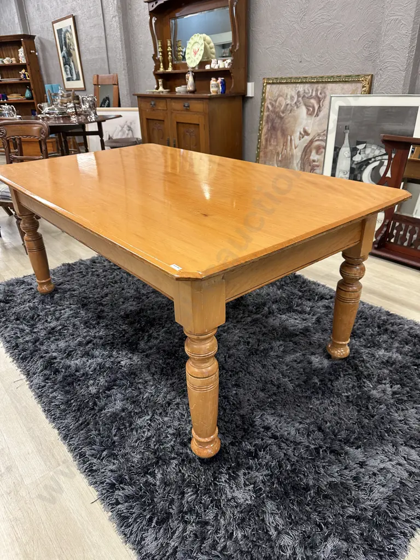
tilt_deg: -26.7
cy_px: 280
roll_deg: +1.9
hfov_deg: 56.8
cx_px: 210
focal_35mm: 24
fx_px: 388
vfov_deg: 71.6
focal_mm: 6.86
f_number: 1.78
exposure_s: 1/50
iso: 125
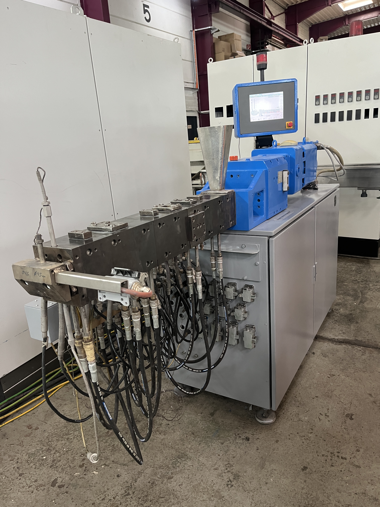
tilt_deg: -18.0
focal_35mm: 26
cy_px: 254
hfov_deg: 53.1
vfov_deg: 67.3
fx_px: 381
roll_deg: +5.5
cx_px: 190
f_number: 1.6
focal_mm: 5.1
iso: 200
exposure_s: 1/50
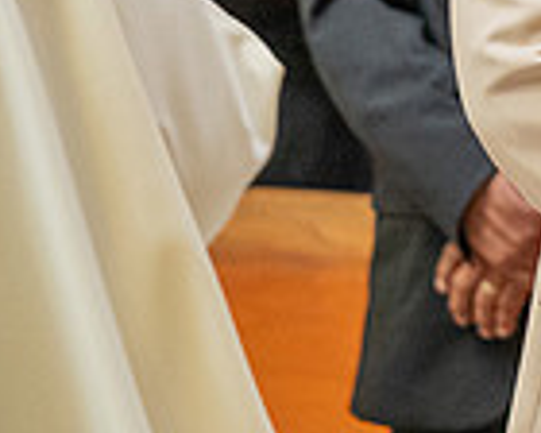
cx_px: 828
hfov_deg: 3.5
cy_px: -428
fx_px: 8742
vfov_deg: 2.8
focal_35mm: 546
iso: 3200
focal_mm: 120
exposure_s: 1/160
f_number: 4
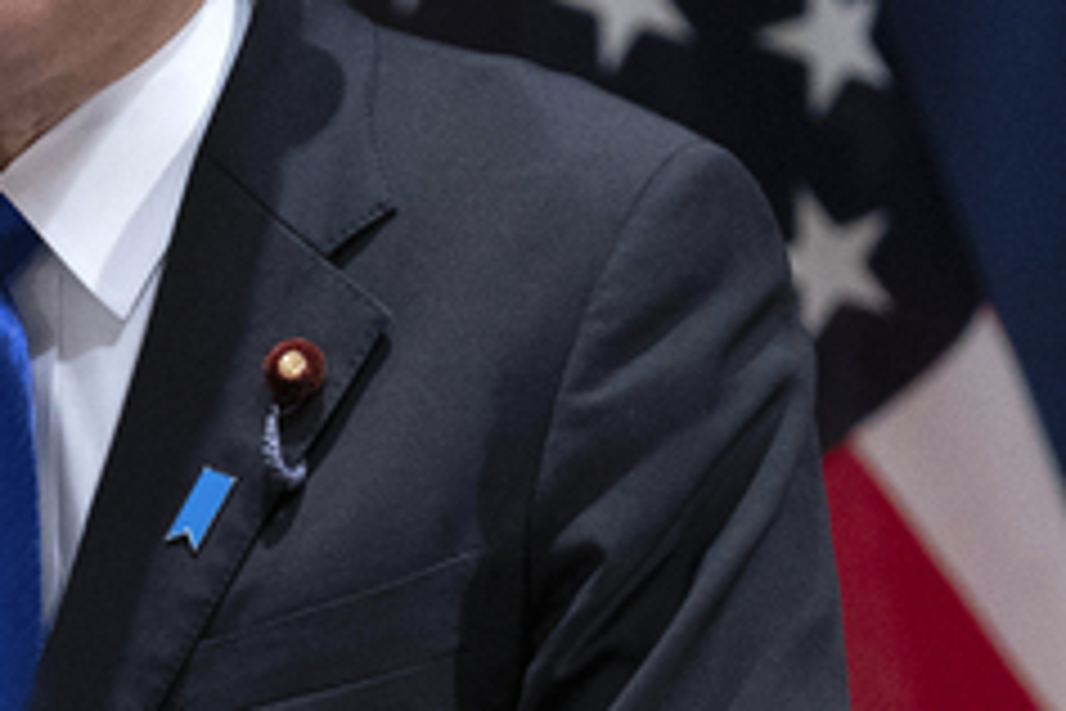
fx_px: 14005
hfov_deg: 4.4
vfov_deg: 2.9
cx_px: 90
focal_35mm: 473
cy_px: 7
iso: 3200
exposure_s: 1/320
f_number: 2.8
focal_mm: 200
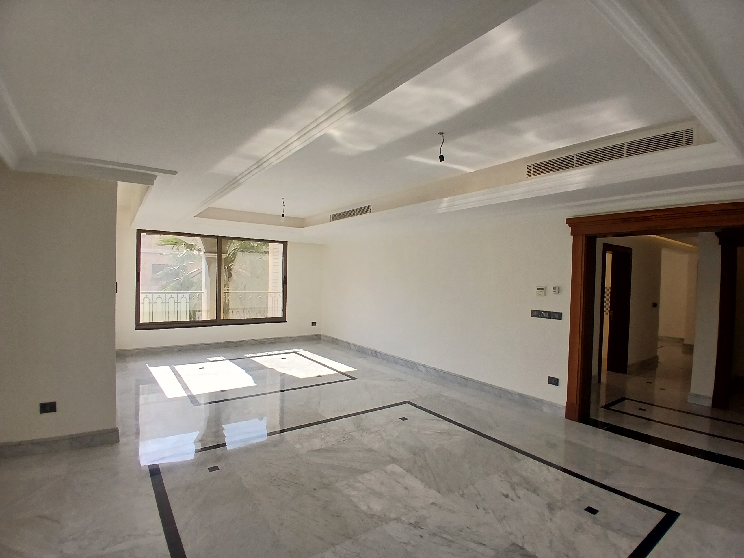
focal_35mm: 17
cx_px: 372
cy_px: 279
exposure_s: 1/270
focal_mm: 1.4
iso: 50
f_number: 2.2
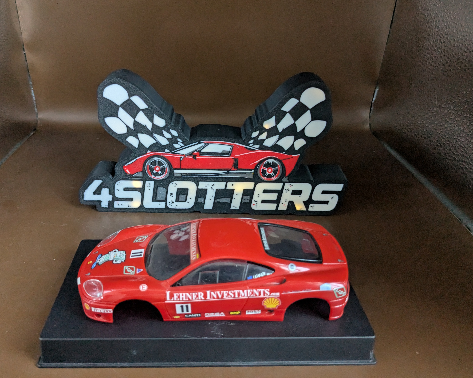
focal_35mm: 29
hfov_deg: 60.4
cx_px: 221
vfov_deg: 50.0
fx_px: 406
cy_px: 184
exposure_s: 1/99.9
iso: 722
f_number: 1.73
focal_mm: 4.38
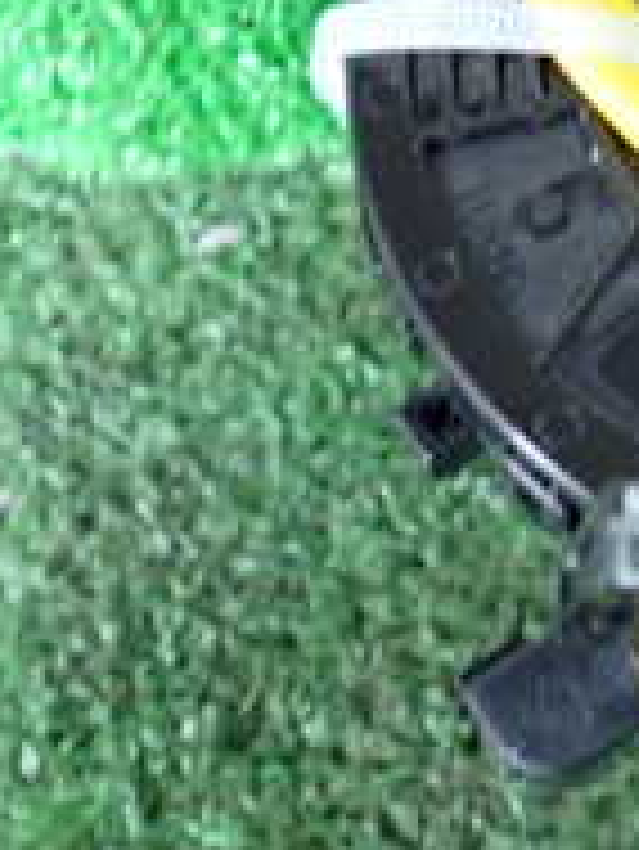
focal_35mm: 95
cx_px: 1012
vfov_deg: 20.4
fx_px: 2336
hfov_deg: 14.4
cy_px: 175
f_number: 2.3
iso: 800
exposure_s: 1/30
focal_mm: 5.4
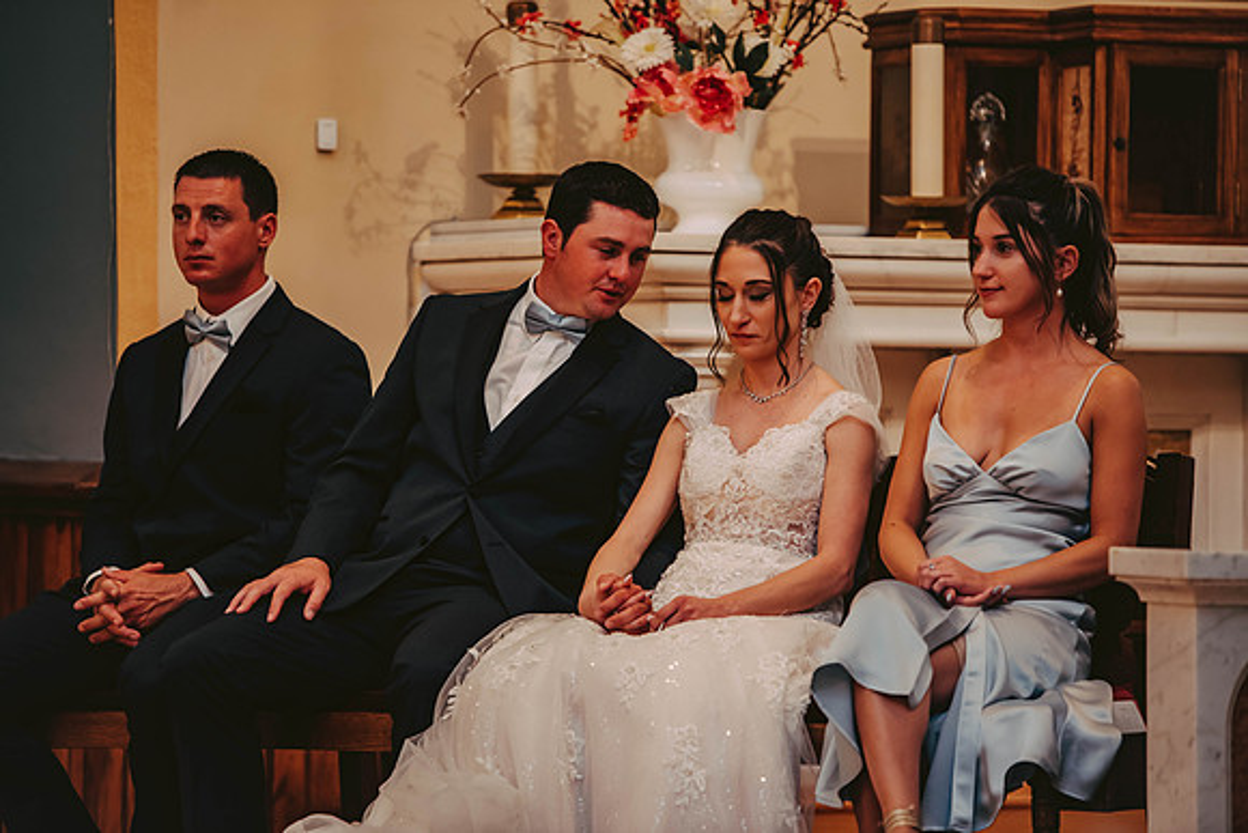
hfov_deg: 10.3
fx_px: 6935
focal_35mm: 200
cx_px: 624
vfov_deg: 6.9
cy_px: 416
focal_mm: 200
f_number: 2.8
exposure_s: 1/80
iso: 800
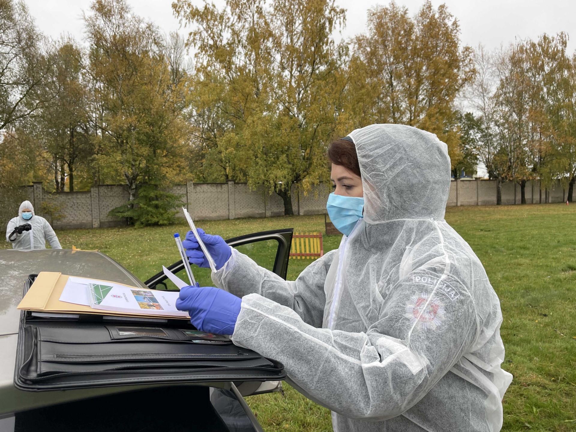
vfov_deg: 53.1
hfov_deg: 67.3
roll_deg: +2.8
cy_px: 216
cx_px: 288
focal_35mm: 26
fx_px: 433
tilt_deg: -1.6
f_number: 1.6
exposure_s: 1/279
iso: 32
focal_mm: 4.2
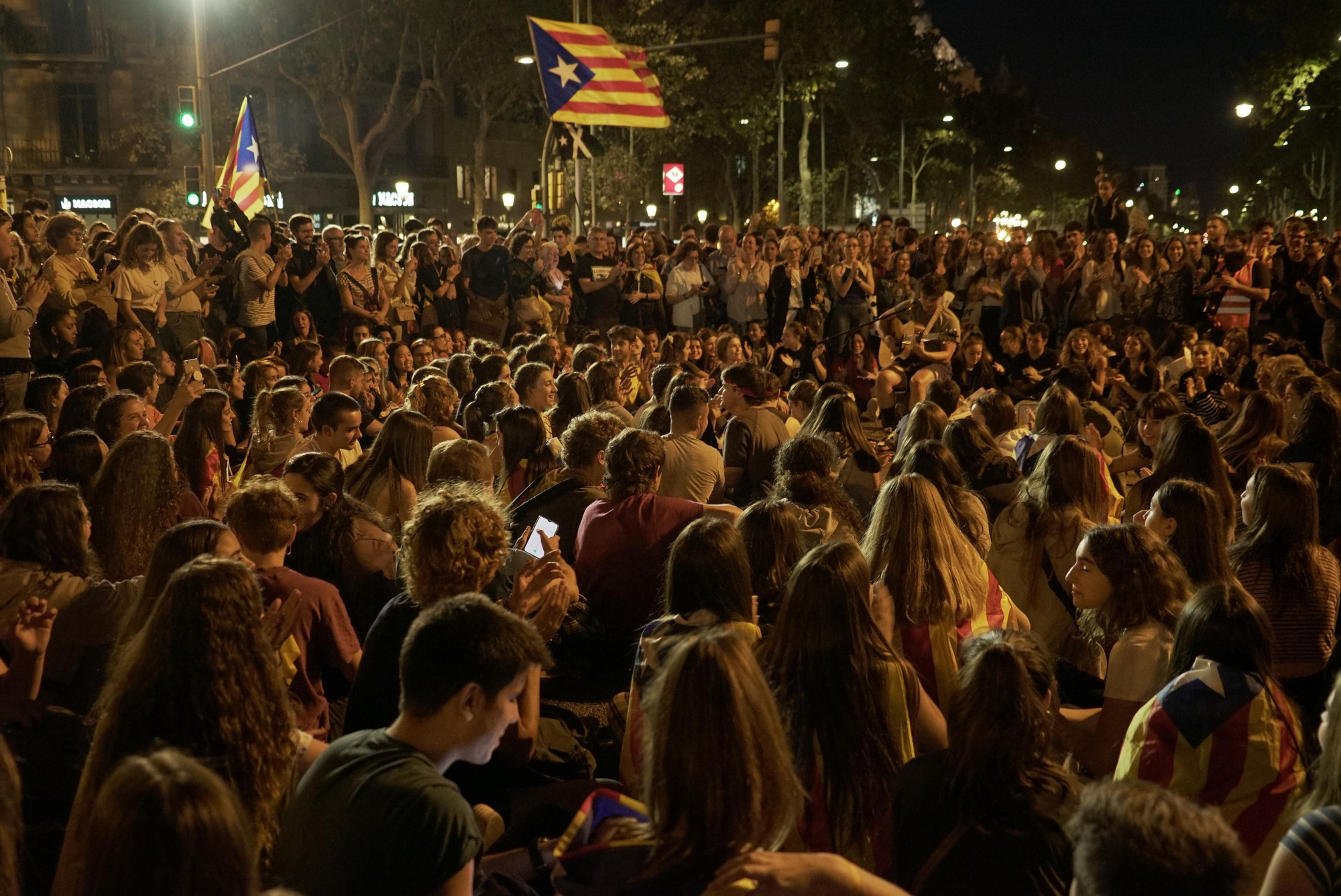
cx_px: 670
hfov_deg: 51.9
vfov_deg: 36.0
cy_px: 448
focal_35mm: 37
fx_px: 1379
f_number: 4.5
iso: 6400
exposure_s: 1/125
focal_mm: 37
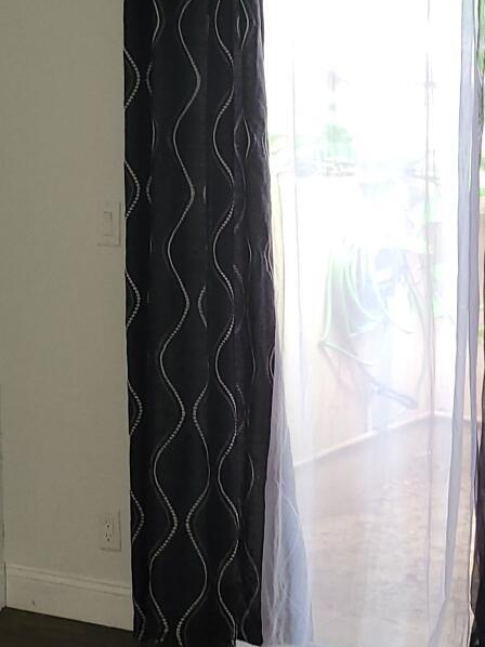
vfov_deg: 22.5
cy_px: 280
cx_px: 119
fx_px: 1626
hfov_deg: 16.9
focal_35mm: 87
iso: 125
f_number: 1.8
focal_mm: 5.4
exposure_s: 1/24
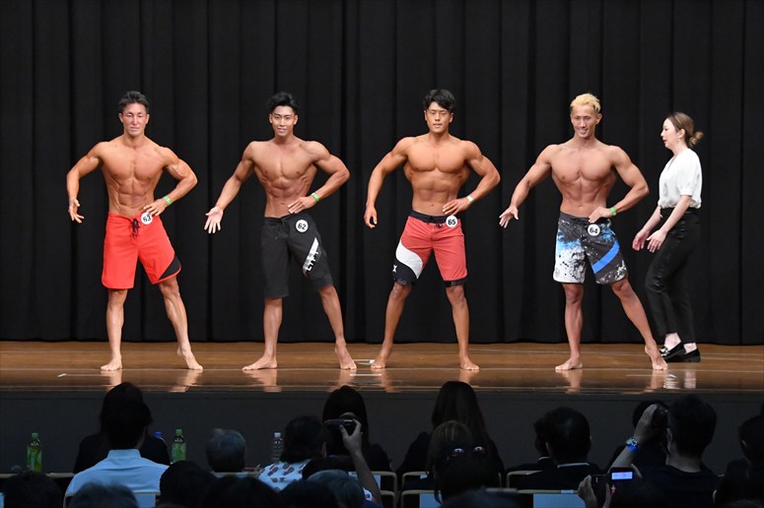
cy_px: 254
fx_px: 2927
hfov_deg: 14.9
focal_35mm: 138
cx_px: 382
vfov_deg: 9.9
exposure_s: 1/400
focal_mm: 92
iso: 8000
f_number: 5.6
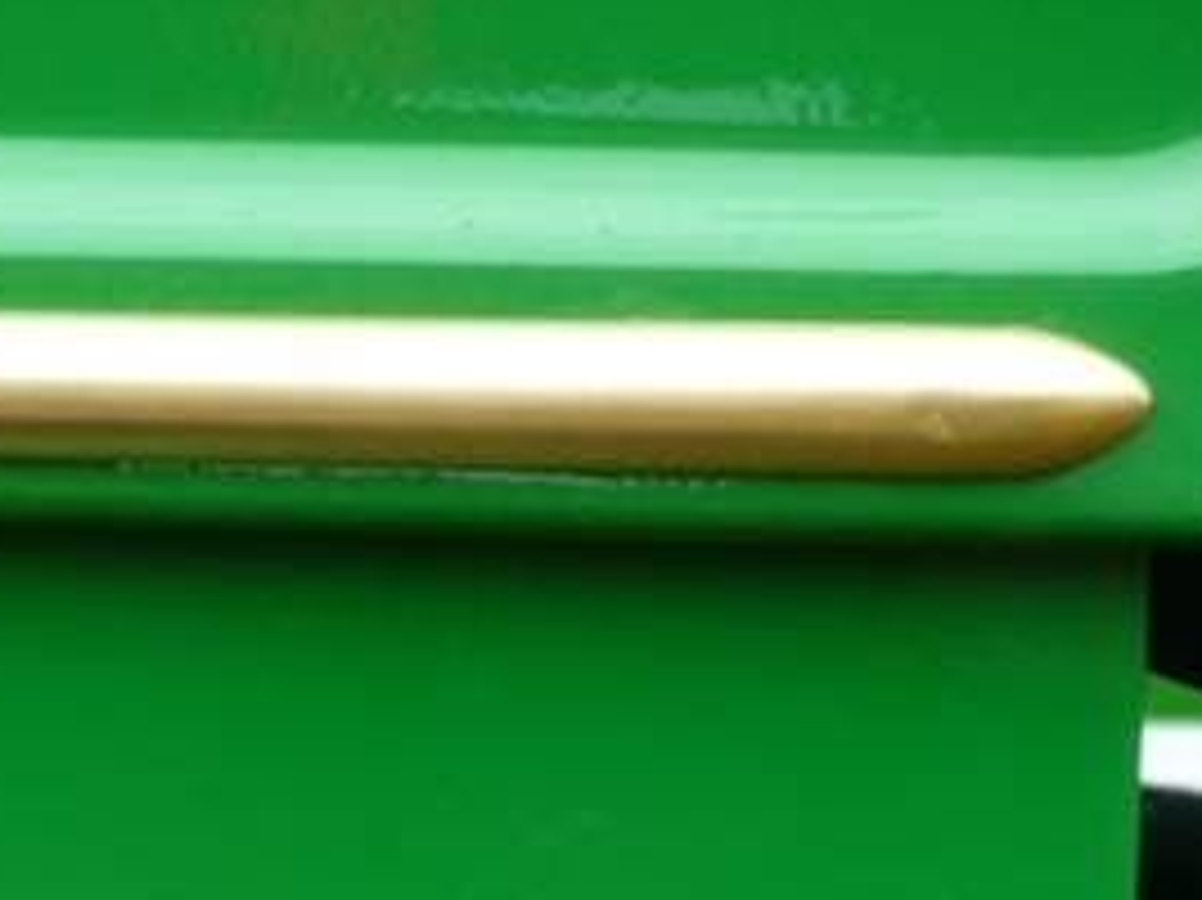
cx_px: -212
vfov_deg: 2.2
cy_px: 1332
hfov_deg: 2.9
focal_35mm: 684
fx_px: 23740
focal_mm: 39.2
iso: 100
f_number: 4.9
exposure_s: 1/125
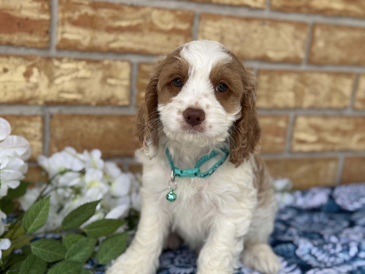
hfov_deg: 39.7
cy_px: 137
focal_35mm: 48
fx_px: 506
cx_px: 182
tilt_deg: -16.4
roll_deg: -6.0
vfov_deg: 30.3
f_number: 1.78
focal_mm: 6.76
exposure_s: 1/495
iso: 64
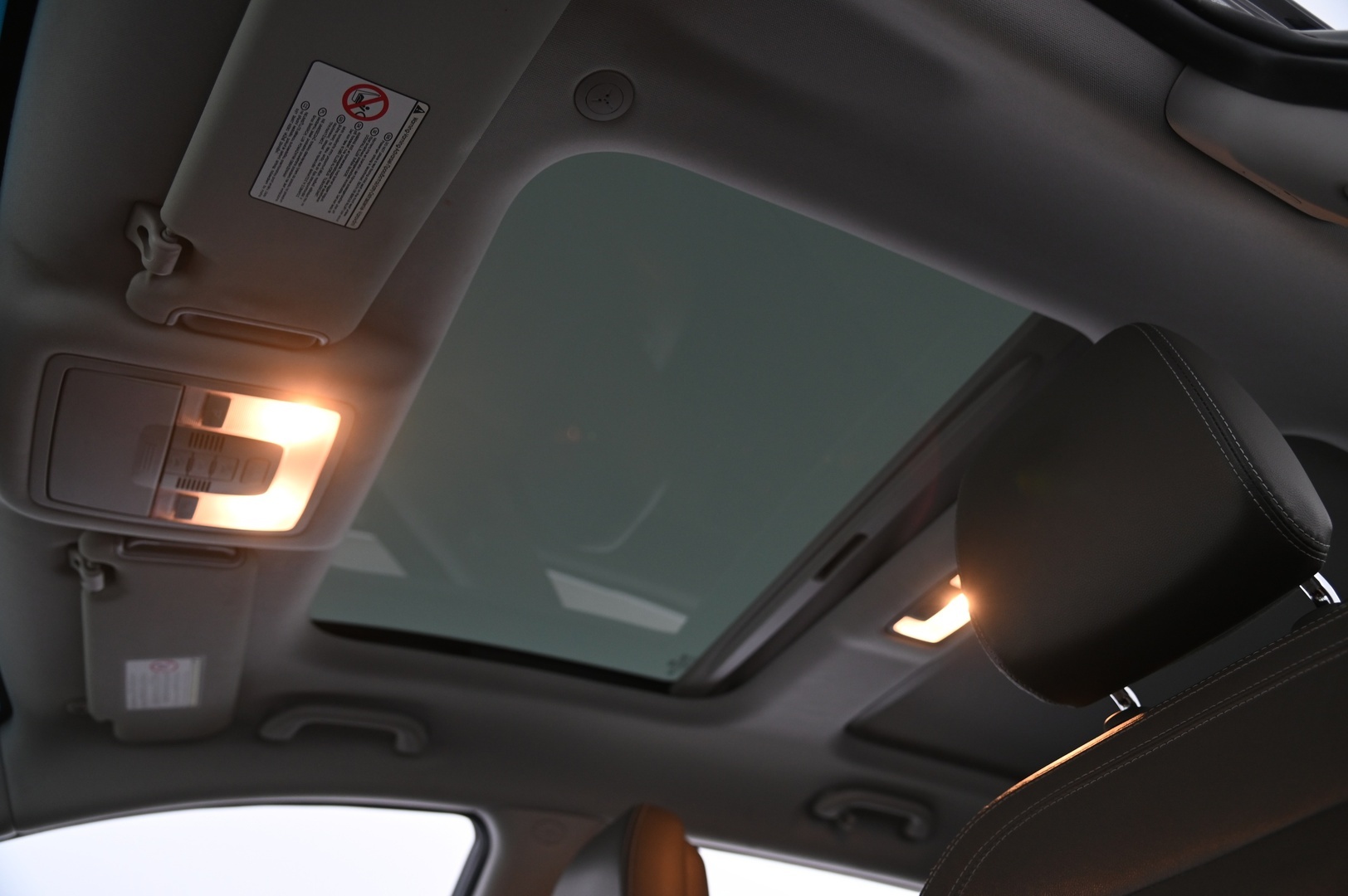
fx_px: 1122
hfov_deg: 62.0
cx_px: 674
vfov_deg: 43.5
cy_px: 448
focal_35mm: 30
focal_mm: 30
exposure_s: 1/20
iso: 1000
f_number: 4
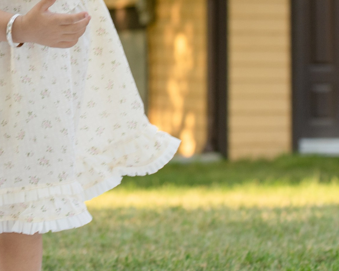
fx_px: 2498
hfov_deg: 7.7
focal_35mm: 249
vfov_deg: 6.2
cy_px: -30
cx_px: -7
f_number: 4.5
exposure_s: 1/200
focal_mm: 75
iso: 200
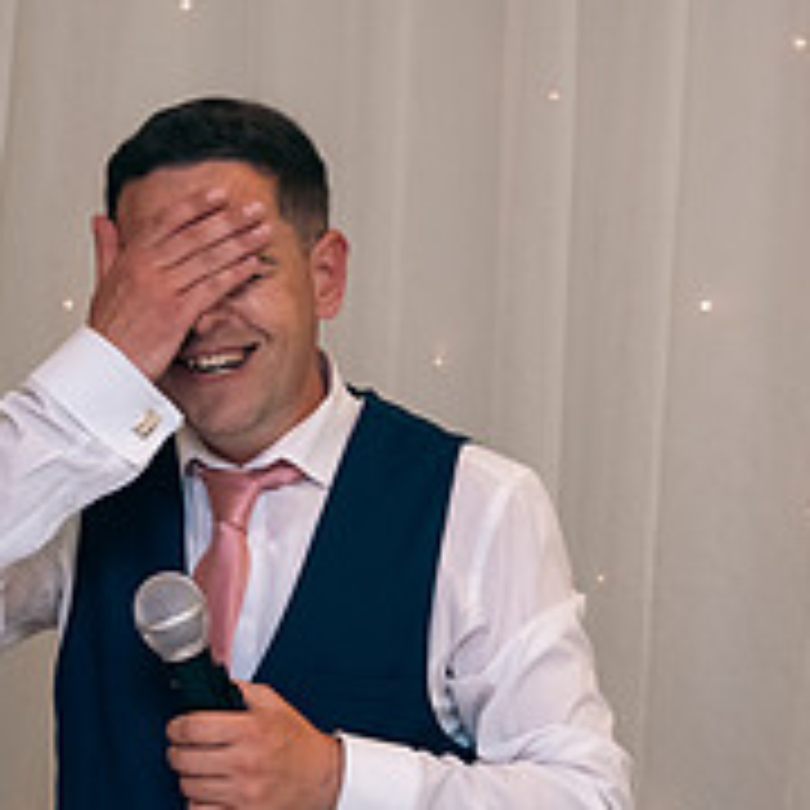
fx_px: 4209
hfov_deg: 11.0
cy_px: 718
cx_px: 396
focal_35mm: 159
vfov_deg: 10.9
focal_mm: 58
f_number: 3.5
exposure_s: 1/160
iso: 800
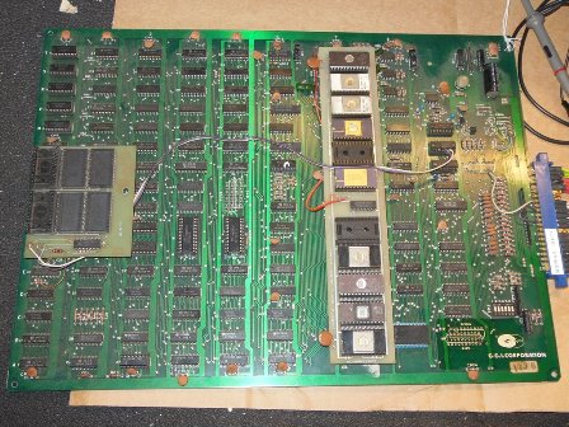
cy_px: 214
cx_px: 284
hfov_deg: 49.0
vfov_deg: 37.7
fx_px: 625
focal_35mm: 38
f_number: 3.6
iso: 200
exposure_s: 1/30
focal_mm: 6.8
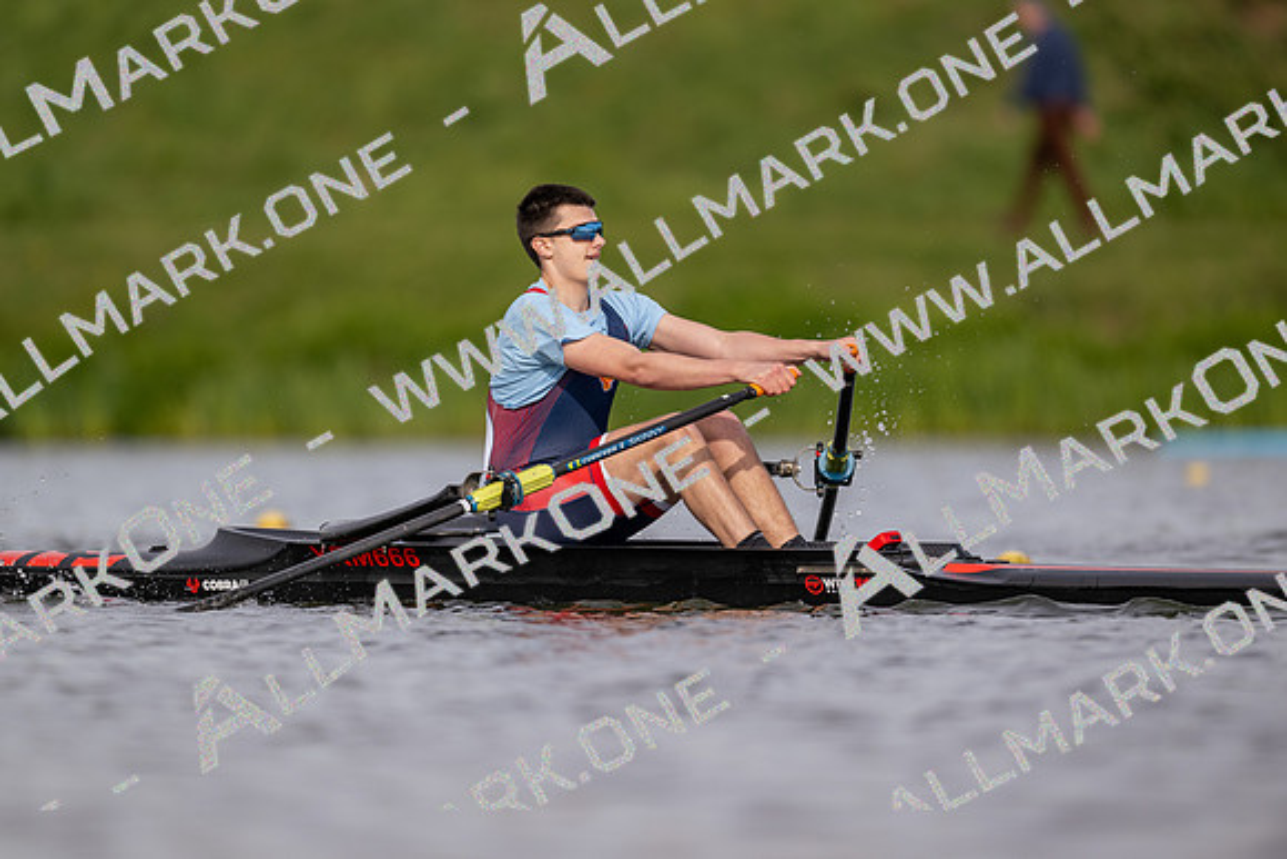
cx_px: 644
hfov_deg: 3.4
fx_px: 21454
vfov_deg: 2.3
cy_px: 430
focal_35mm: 600
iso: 360
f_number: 4
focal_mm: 600
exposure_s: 1/2500
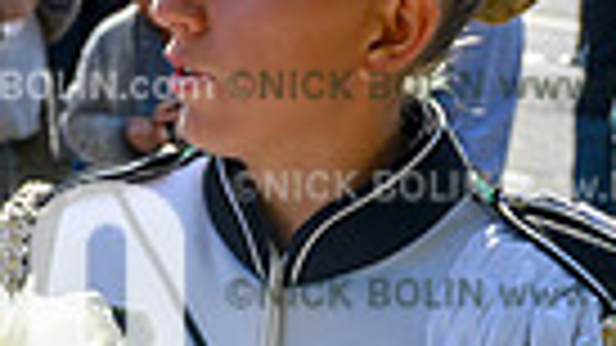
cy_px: 395
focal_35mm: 106
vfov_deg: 11.2
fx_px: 1731
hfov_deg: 19.0
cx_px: -135
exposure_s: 1/800
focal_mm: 24
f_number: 5
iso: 200
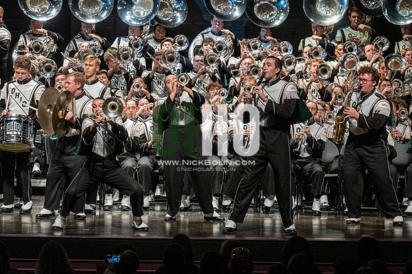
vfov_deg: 6.5
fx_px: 2402
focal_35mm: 210
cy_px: 137
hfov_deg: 9.8
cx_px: 206
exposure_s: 1/500
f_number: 4
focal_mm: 140
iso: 5000
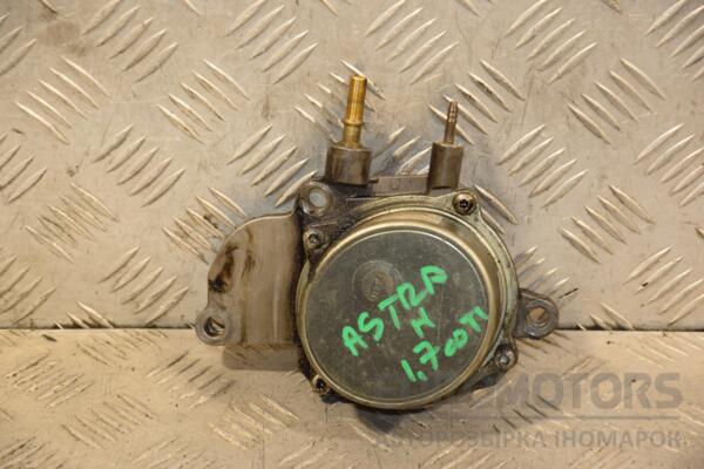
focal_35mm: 128
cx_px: 352
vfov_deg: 10.8
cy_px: 234
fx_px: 2493
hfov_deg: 16.1
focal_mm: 85
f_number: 5.6
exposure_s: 1/100
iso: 800
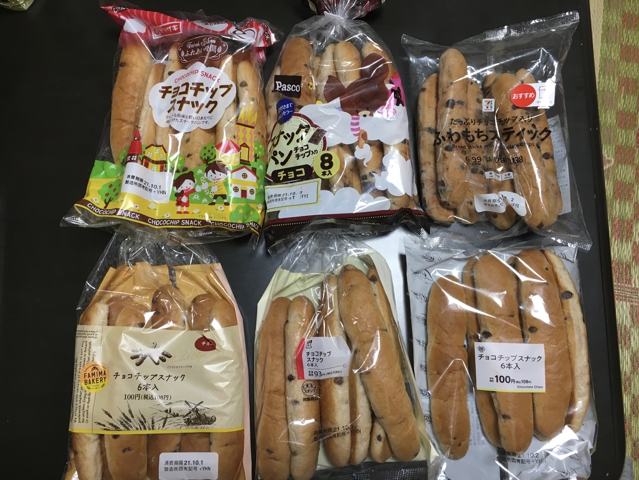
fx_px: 535
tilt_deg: -78.6
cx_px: 320
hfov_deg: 61.7
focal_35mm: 29
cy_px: 240
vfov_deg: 48.2
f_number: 2.2
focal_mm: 4.15
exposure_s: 1/30
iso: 80
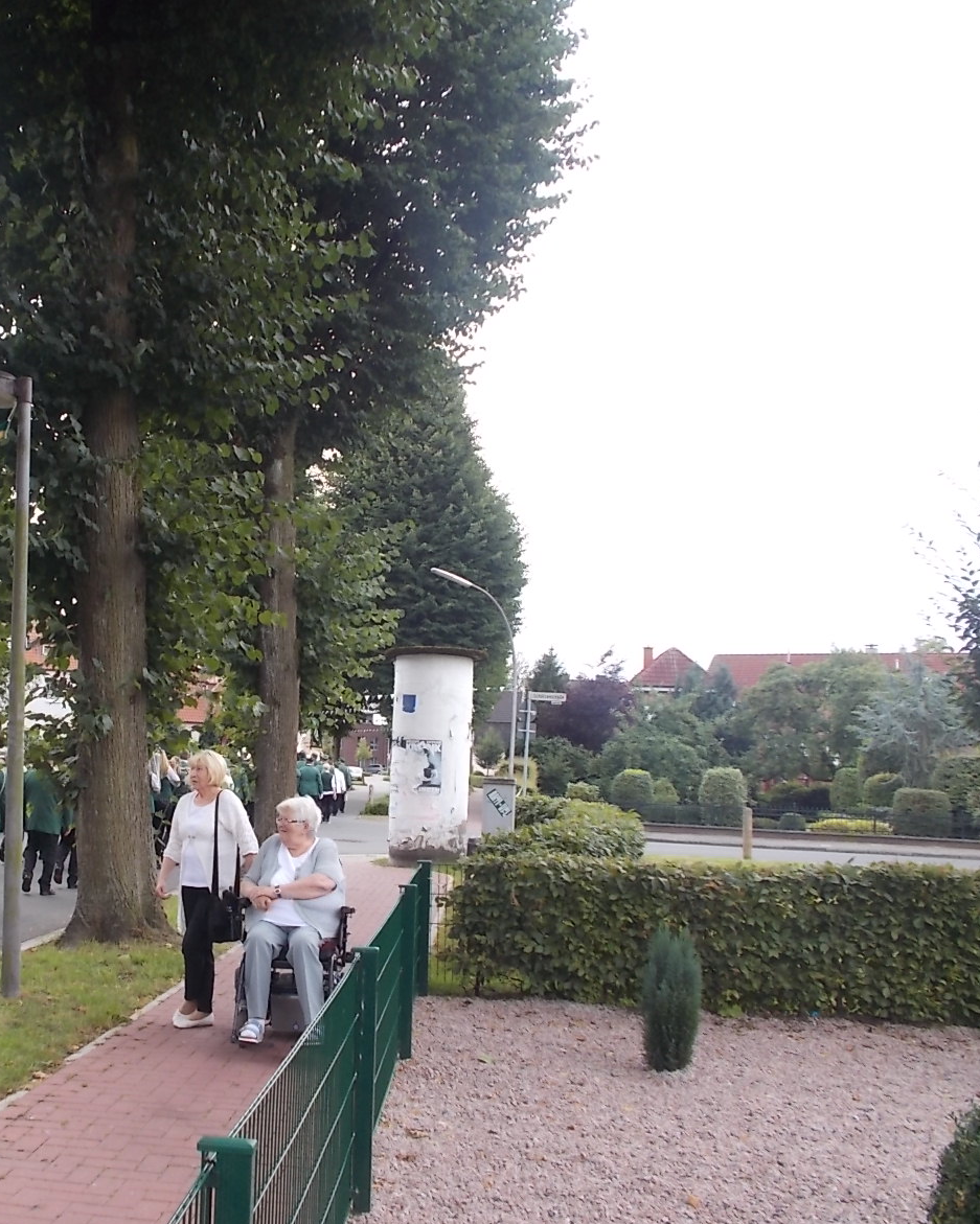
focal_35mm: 40
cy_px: 626
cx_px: 241
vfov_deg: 45.8
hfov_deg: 36.4
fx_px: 1450
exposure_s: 1/200
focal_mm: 5.3
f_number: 3.4
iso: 80
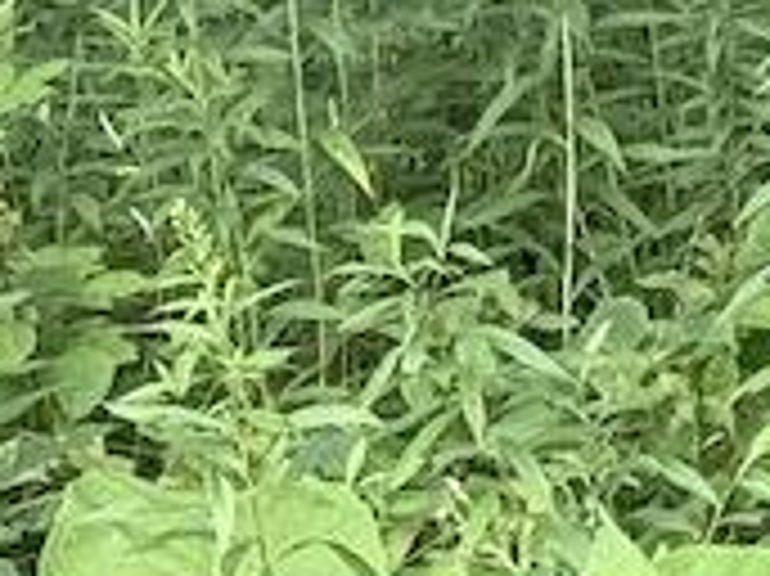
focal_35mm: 343
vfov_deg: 4.2
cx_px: 275
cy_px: -1184
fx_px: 7624
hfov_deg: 5.8
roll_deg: +0.2
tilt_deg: -0.5
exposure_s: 1/266
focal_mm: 6.76
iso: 80
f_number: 1.78
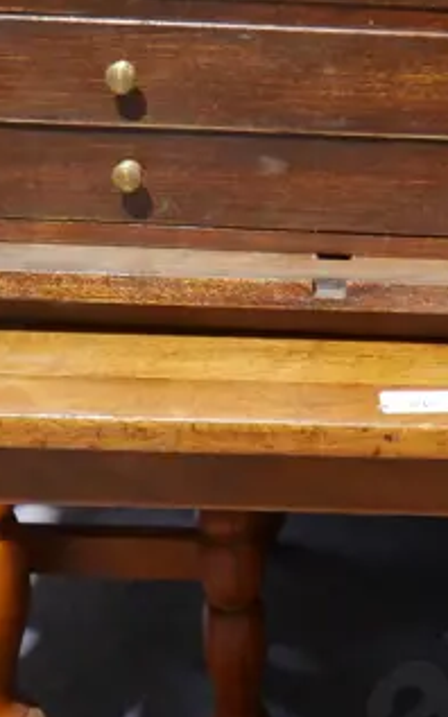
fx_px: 1876
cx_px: 527
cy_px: 632
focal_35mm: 96
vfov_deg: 21.2
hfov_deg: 13.3
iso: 1250
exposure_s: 1/60
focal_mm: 14
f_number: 3.5
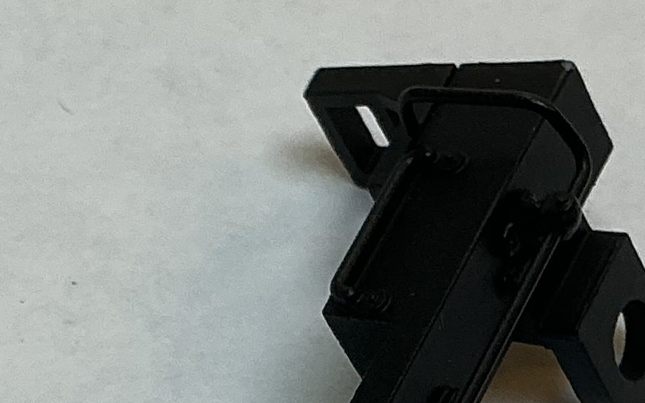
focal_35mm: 154
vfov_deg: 8.3
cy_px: 635
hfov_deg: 13.6
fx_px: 2707
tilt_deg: -63.4
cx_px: 200
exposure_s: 1/100
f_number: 1.8
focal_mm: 3
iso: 20
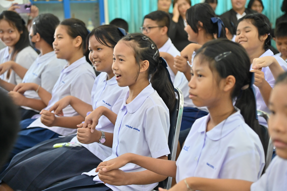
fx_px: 621
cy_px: 96
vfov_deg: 17.5
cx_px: 144
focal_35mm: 78
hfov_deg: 26.0
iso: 2800
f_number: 4
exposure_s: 1/125
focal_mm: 78
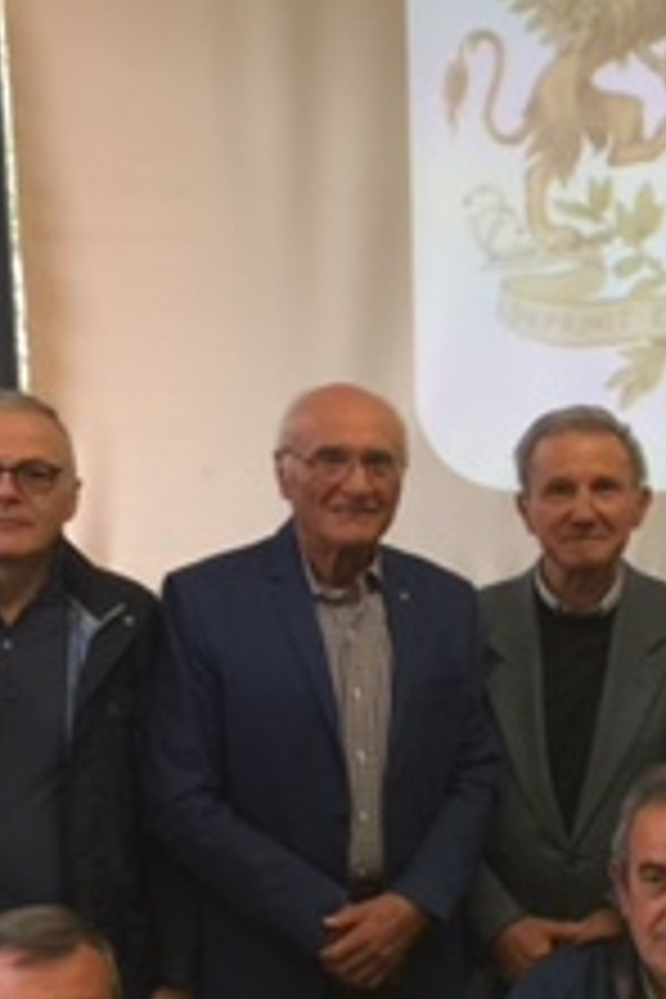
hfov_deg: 15.3
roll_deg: -0.2
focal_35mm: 87
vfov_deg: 23.0
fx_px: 2414
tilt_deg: -14.5
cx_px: 742
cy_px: 810
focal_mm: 4.15
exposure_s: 1/17
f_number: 2.2
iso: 50
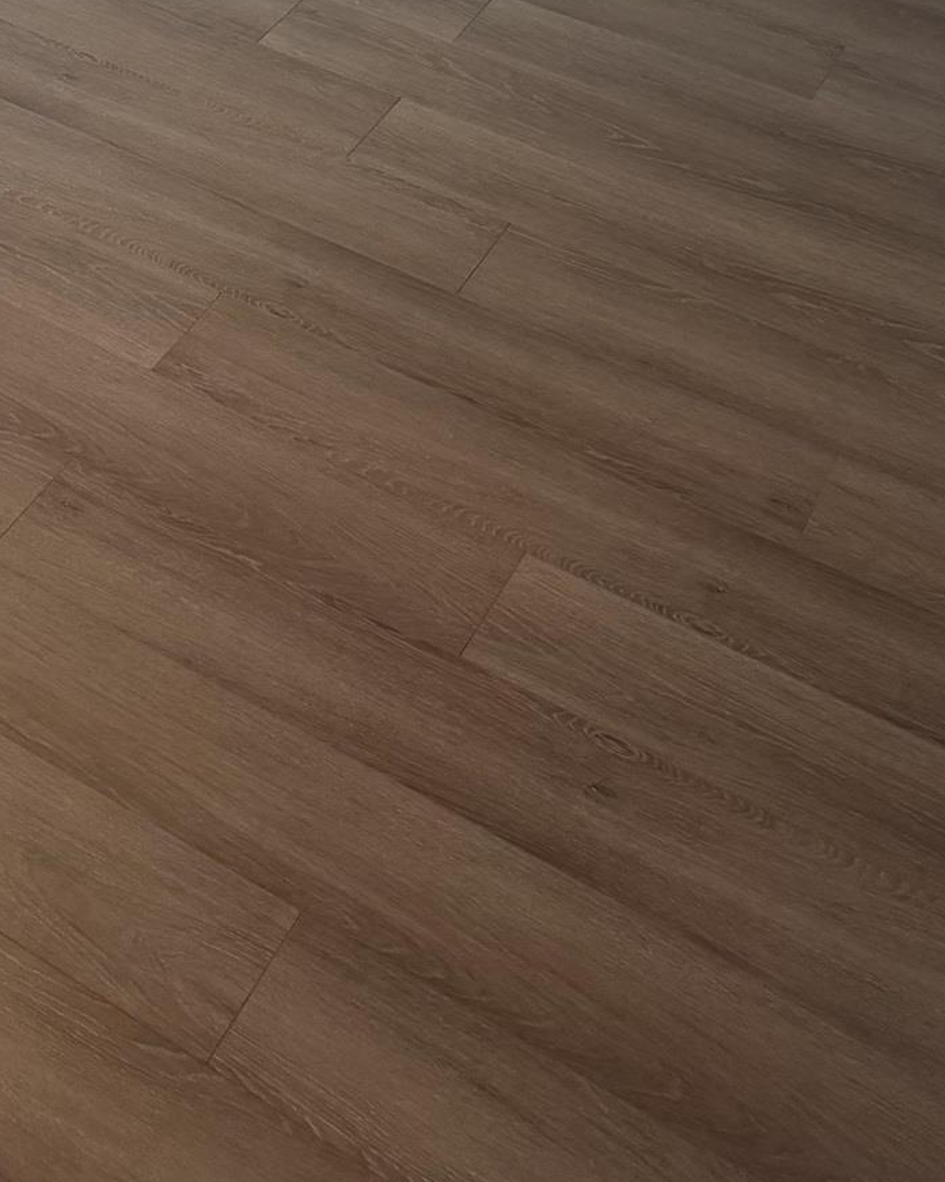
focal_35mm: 62
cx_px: 10
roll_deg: -1.6
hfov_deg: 23.6
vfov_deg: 26.3
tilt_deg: -24.3
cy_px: -320
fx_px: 2169
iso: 160
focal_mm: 6.76
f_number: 1.78
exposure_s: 1/60
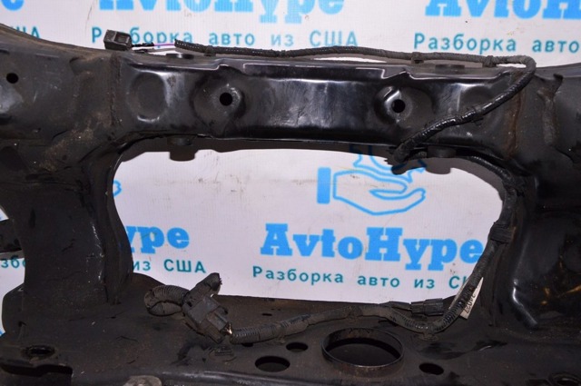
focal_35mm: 33
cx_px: 290
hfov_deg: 57.3
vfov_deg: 39.9
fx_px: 532
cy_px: 193
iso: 1600
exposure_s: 1/160
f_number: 8
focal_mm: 22
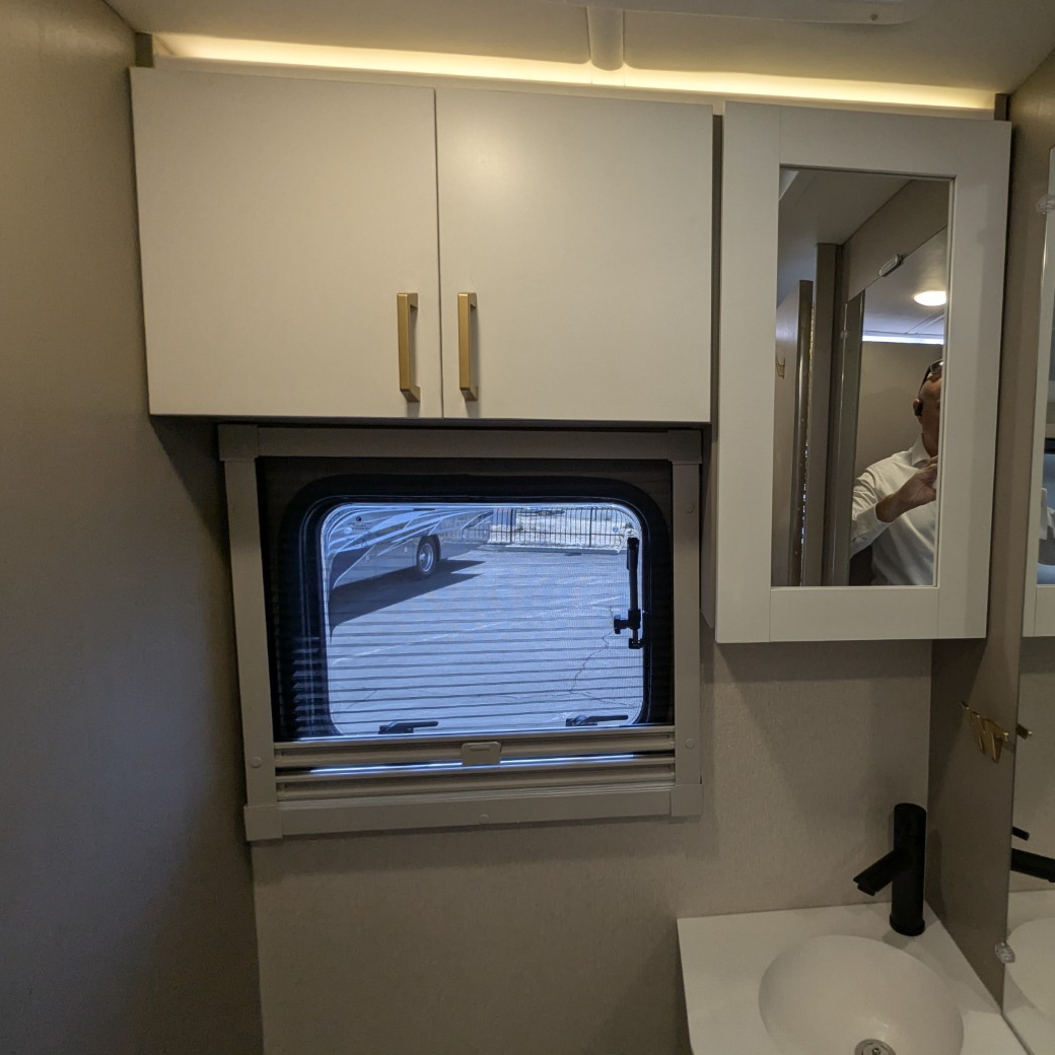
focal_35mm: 19
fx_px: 655
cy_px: 526
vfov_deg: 77.7
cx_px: 706
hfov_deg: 75.2
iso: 144
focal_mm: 2.35
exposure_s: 1/245
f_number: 2.2
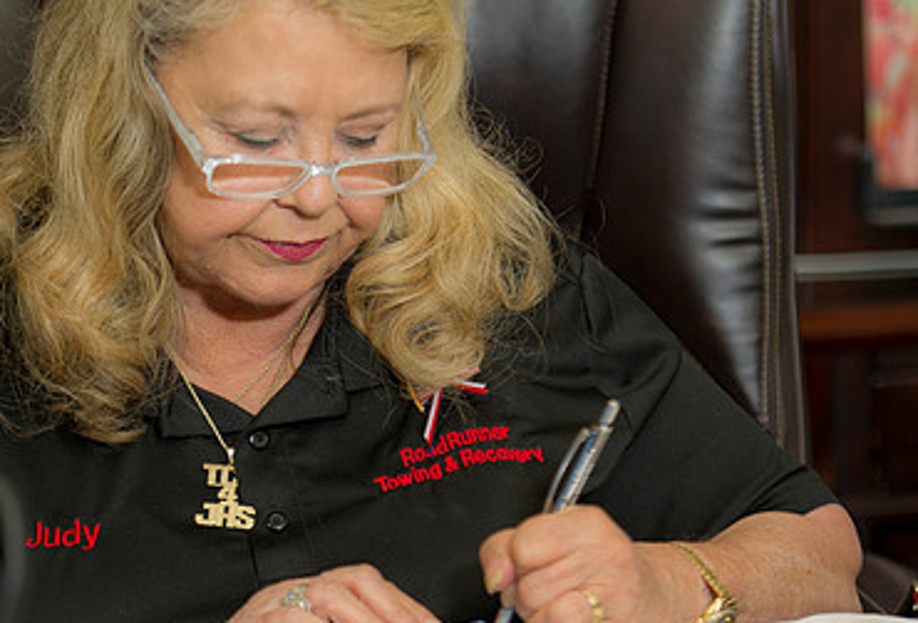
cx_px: 368
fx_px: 5127
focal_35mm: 200
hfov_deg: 10.2
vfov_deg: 6.9
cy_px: 384
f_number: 2.8
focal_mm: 116
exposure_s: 1/160
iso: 400
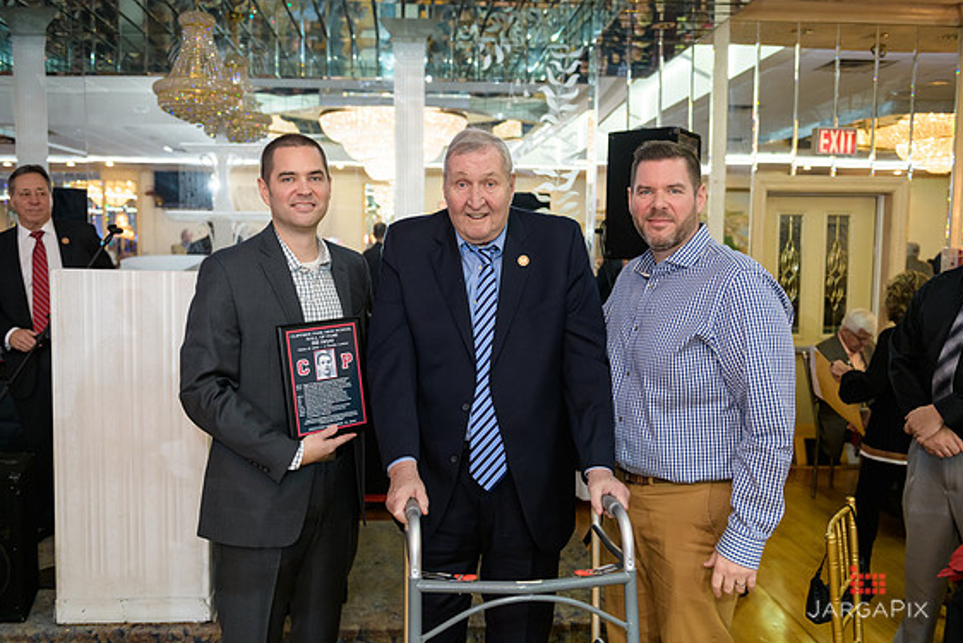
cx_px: 475
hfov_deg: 58.7
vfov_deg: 41.1
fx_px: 856
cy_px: 323
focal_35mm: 32
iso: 1000
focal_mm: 31
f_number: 3.2
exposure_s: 1/125
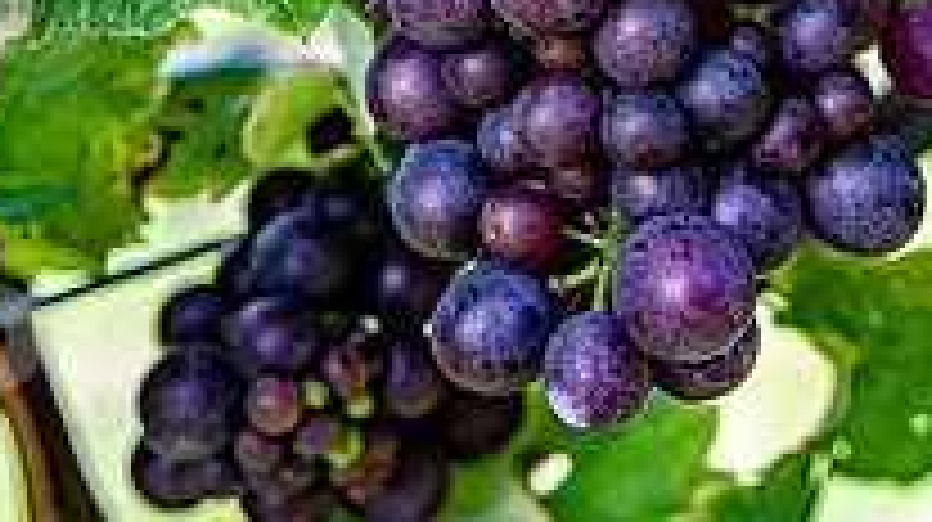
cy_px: -115
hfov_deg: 20.7
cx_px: 662
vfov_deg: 11.5
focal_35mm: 103
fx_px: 2543
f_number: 6.3
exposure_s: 1/500
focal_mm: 35
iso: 360
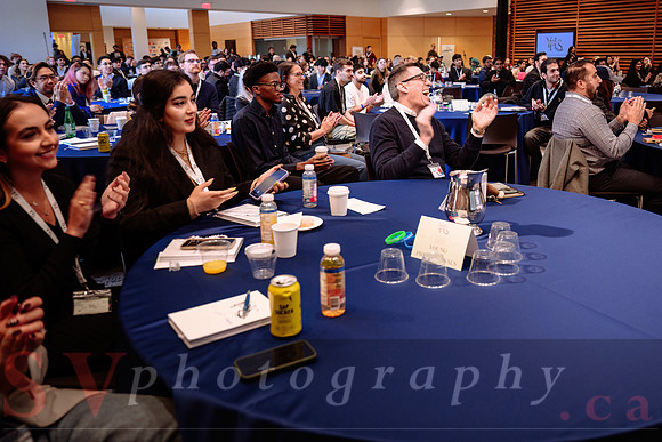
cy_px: 170
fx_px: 543
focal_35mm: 30
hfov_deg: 62.0
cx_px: 407
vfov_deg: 44.0
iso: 640
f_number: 2.8
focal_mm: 24
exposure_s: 1/80
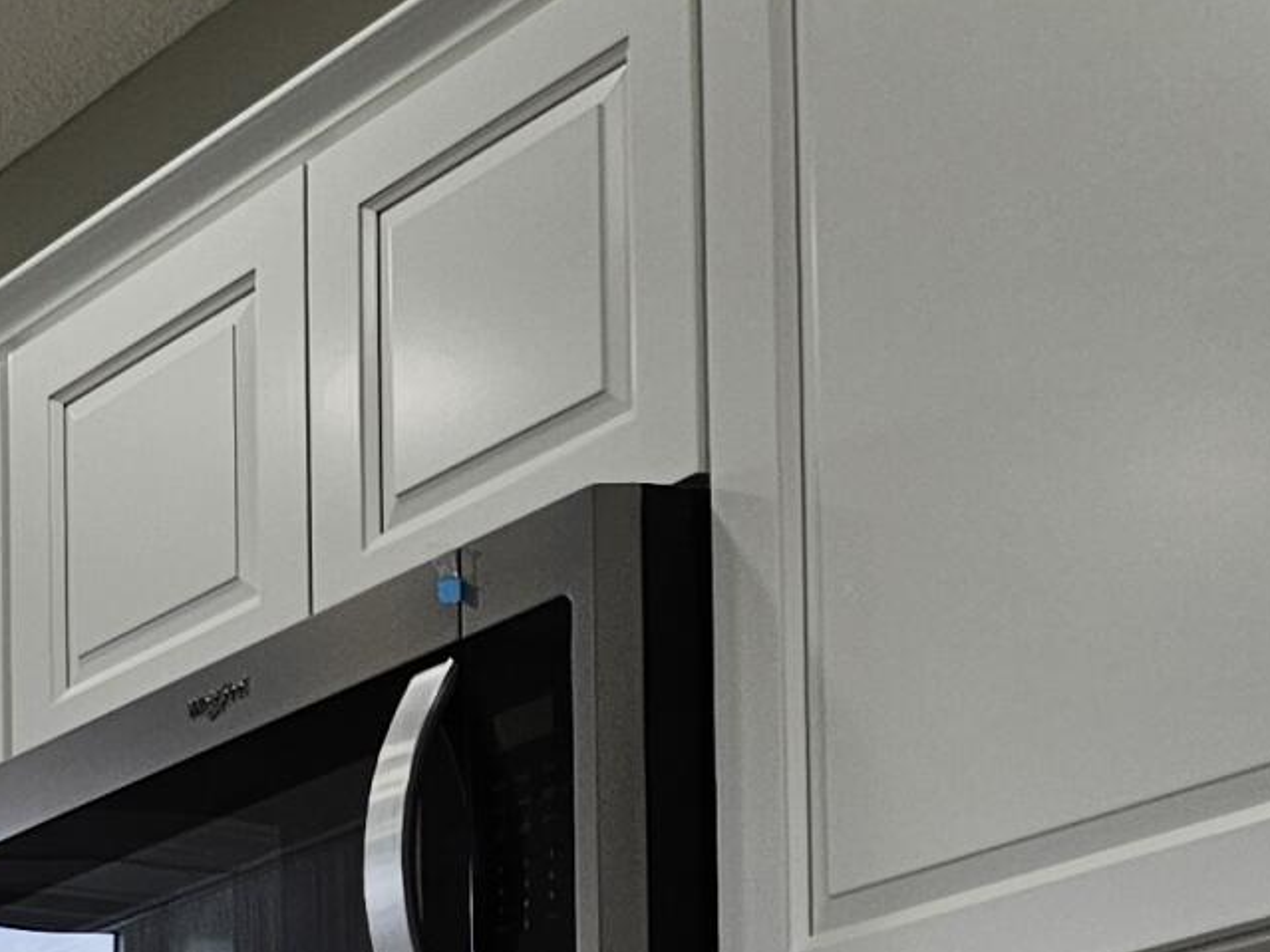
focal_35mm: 108
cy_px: 1675
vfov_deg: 12.6
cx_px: -1334
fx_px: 3962
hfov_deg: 14.7
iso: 32
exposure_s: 1/120
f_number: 1.8
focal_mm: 5.4
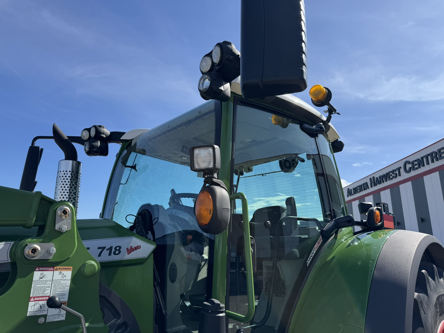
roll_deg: -0.8
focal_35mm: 24
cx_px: 222
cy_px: 166
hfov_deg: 71.6
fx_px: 308
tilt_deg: +15.5
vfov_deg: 56.8
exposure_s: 1/4608
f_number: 1.78
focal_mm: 6.76
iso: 80
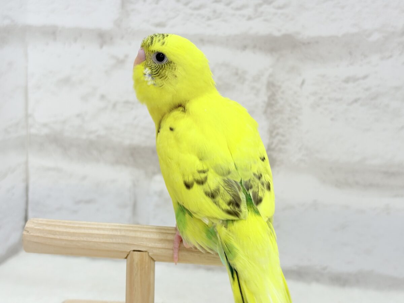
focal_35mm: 52
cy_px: 152
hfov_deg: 36.8
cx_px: 202
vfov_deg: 28.0
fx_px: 607
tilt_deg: -9.4
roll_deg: -1.0
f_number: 1.6
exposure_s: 1/50
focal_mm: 5.96
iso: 32
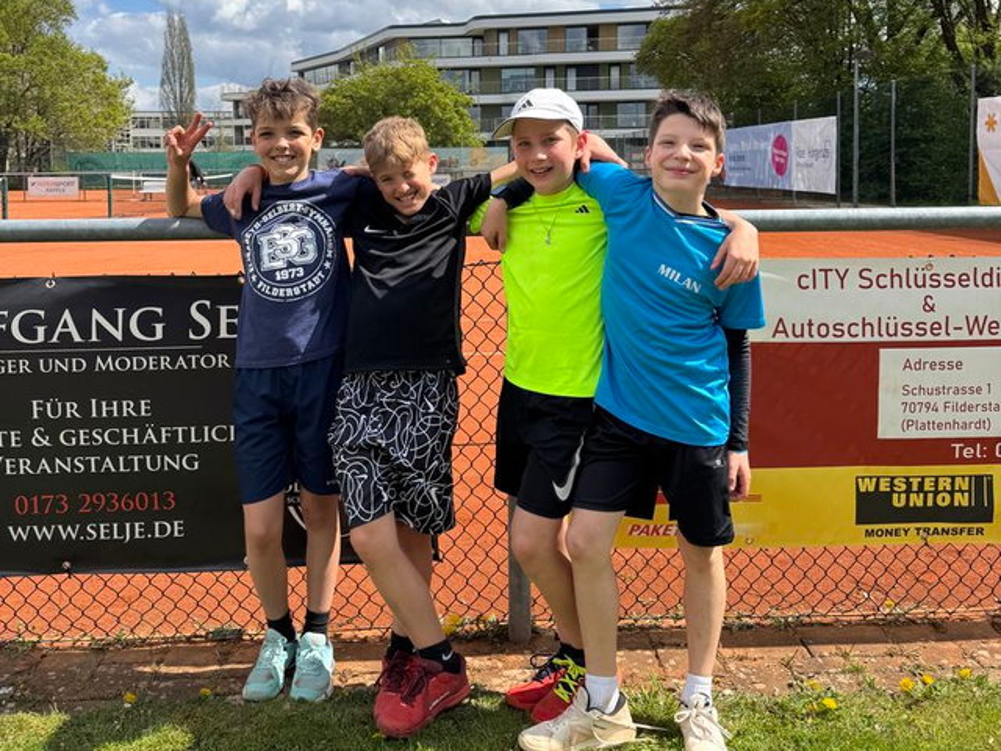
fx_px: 694
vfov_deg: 56.8
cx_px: 500
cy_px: 376
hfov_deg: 71.6
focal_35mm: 24
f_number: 1.78
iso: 80
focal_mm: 6.76
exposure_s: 1/4310
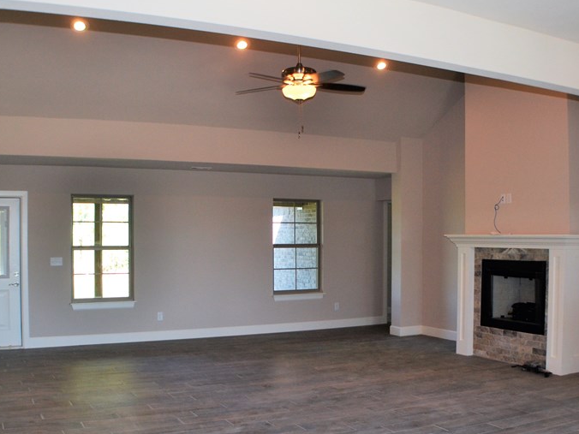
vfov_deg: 28.5
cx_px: 288
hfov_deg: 37.5
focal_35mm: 51
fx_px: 853
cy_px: 238
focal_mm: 22
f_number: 4
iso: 400
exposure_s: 1/100
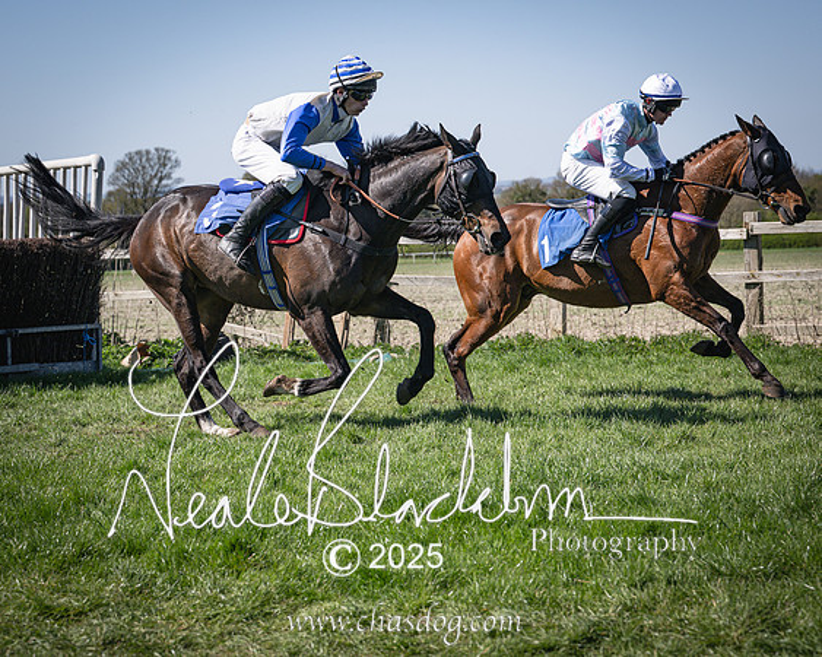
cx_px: 394
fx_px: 2126
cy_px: 333
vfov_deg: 17.6
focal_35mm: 87
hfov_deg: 21.9
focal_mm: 70
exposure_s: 1/2000
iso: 180
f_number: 5
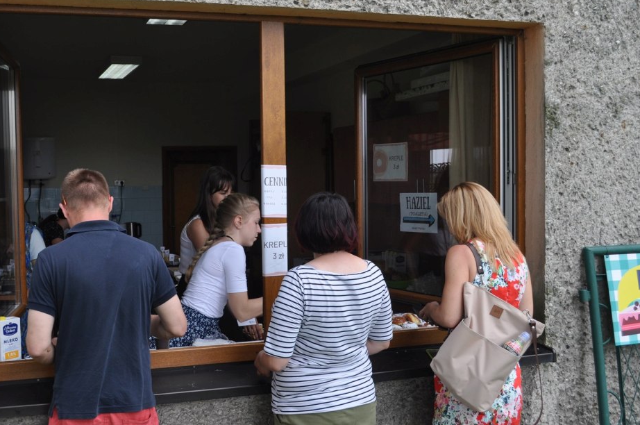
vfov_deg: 31.1
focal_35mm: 43
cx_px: 243
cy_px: 214
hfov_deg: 45.1
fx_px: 763
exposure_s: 1/125
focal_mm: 22
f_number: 5.6
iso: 200
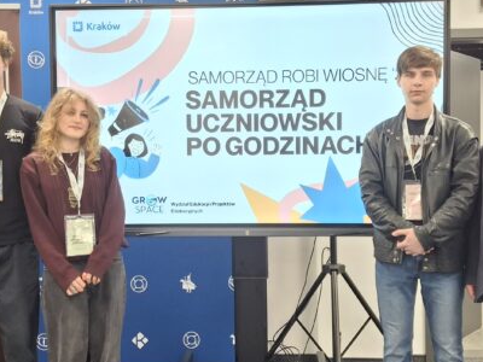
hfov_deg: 39.6
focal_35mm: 48
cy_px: 177
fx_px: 670
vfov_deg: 30.3
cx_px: 227
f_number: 1.8
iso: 250
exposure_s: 1/50
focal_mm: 4.69
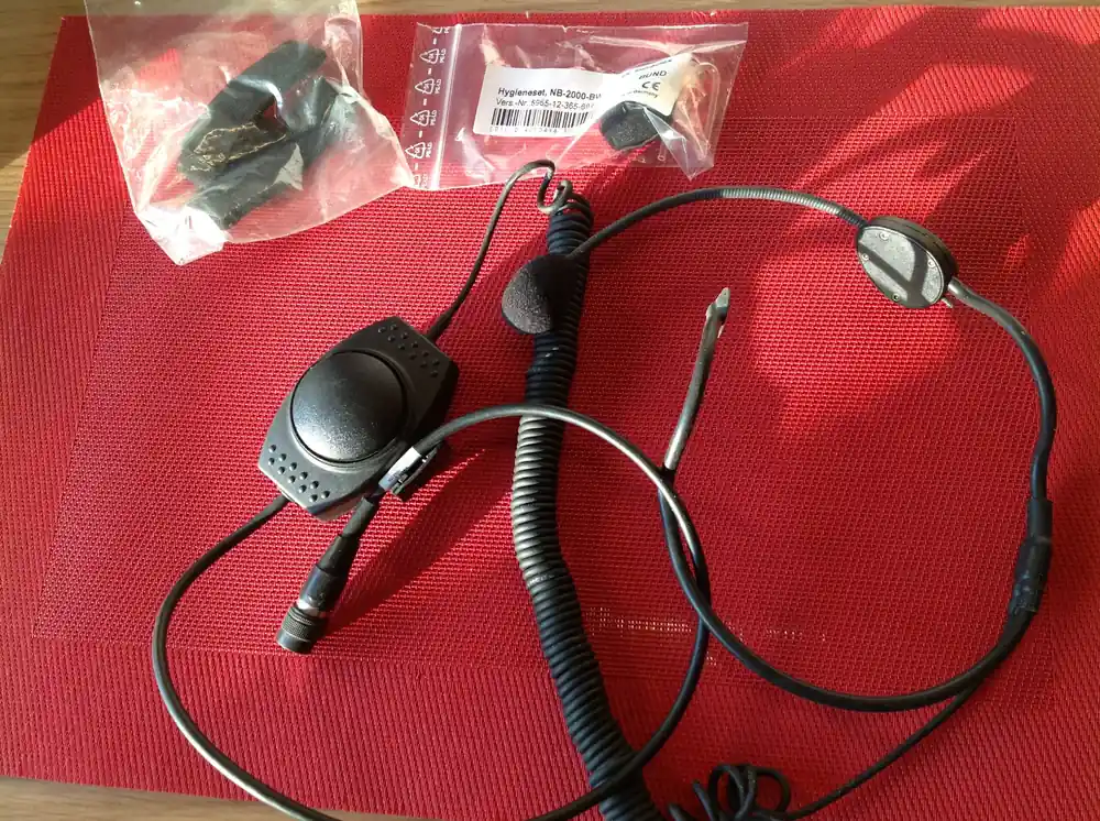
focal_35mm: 35
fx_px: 1110
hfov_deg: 52.7
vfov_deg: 40.6
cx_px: 550
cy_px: 410
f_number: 2.4
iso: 64
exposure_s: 1/60
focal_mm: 4.28
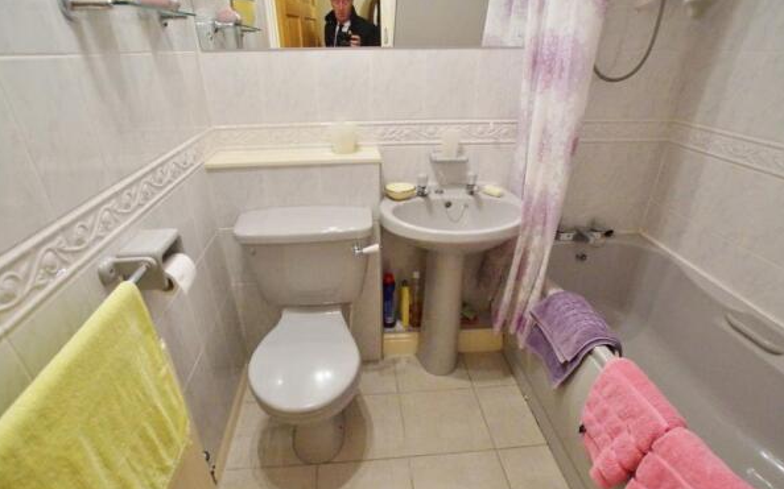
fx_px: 397
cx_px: 384
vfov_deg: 63.1
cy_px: 282
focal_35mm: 19
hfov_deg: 89.3
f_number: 4.5
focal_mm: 11
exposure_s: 1/125
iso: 3200
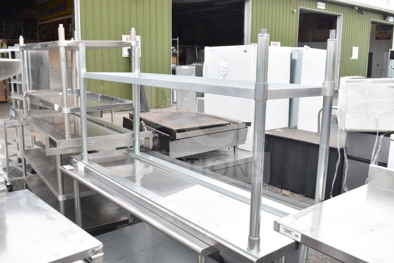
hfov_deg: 55.1
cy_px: 132
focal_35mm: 34
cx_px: 197
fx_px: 378
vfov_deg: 38.4
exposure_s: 1/160
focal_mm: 23
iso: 200
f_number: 6.3
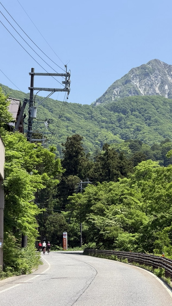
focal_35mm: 110
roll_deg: +0.7
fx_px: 892
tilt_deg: +10.4
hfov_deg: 11.0
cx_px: 105
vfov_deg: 19.5
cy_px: 153
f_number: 2.8
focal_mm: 16.89
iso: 50
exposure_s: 1/638
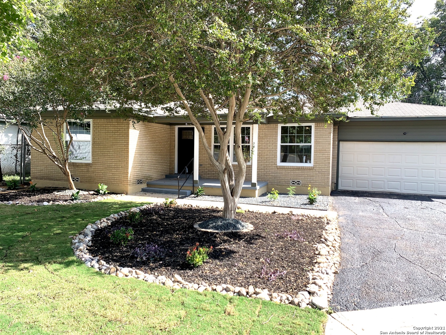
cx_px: 223
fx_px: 335
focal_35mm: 26
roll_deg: -1.1
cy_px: 168
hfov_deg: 67.3
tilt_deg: -4.4
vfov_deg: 53.1
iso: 25
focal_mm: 4.25
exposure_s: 1/444
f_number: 1.8
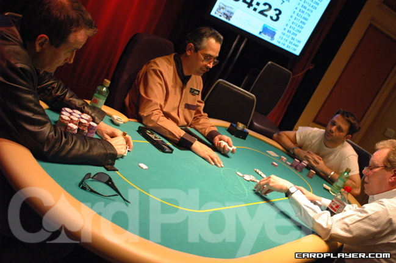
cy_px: 132
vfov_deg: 31.9
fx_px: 462
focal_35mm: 42
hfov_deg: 46.4
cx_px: 198
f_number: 2.8
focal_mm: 28
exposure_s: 1/80
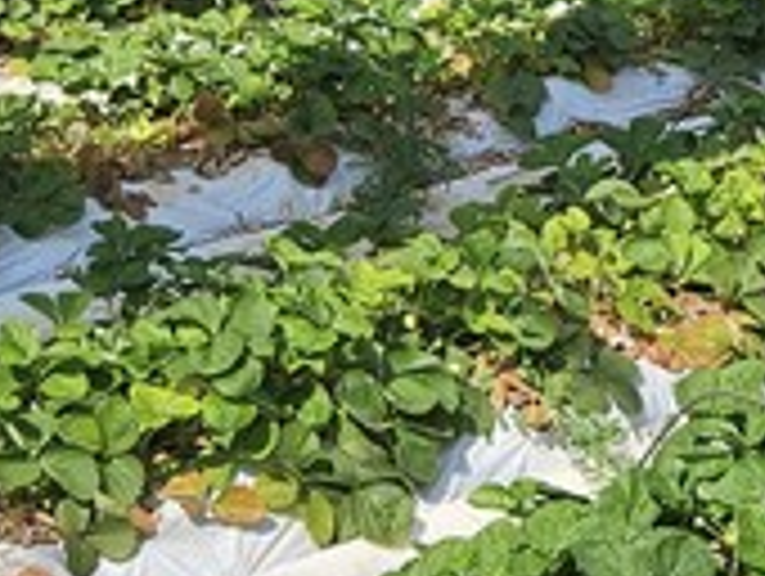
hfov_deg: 14.3
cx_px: 788
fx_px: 2988
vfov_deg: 10.5
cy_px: -392
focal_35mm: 135
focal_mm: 5.4
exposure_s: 1/1157
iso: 25
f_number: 1.8
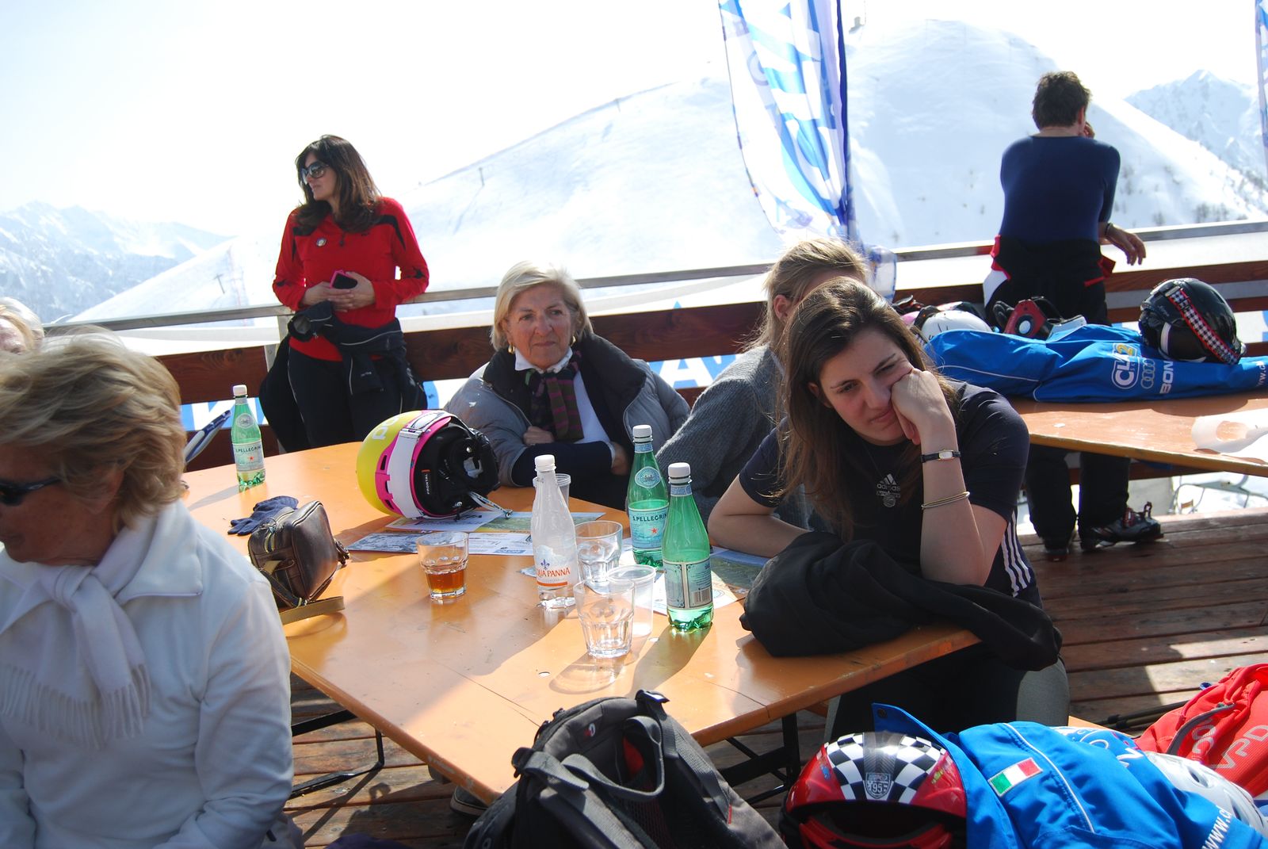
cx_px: 634
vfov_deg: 34.3
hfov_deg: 49.5
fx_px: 1375
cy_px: 424
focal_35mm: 39
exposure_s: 1/1000
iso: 160
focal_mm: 26
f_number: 4
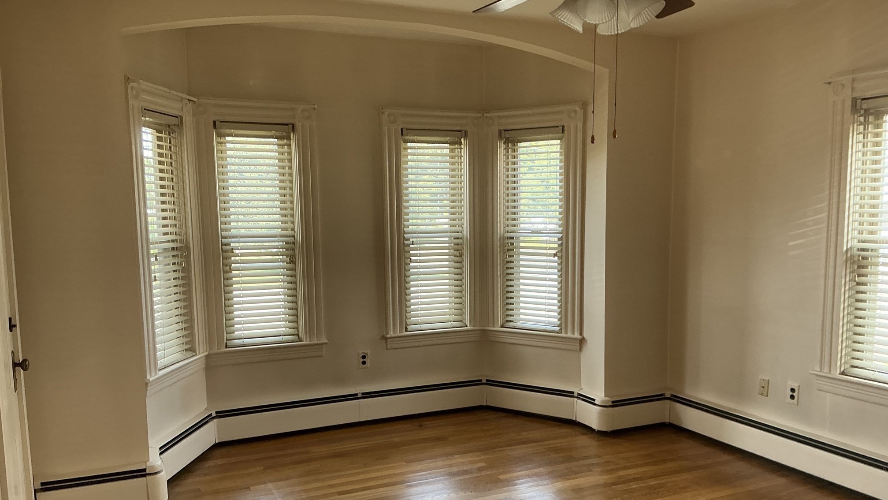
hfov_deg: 62.6
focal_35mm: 31
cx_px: 440
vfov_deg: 37.6
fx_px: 730
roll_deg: +0.5
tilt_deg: -7.2
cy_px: 307
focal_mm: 3
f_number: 1.8
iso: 40
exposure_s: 1/60
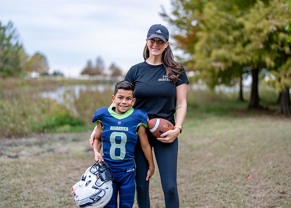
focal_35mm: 52
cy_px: 104
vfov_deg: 27.0
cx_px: 146
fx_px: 433
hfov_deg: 37.2
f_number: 1.2
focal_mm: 50
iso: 100
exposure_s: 1/500
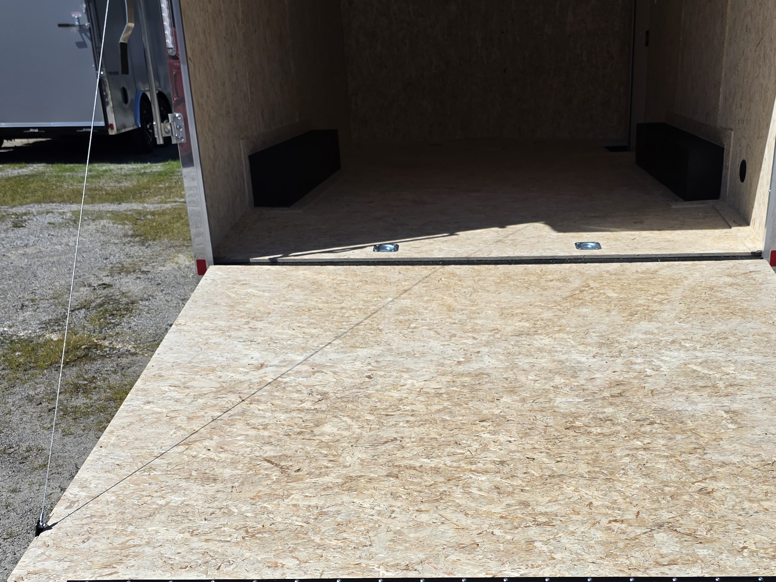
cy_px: 470
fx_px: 919
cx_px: 465
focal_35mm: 41
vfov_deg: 34.0
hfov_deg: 45.5
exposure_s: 1/7944
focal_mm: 6.3
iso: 50
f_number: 1.7
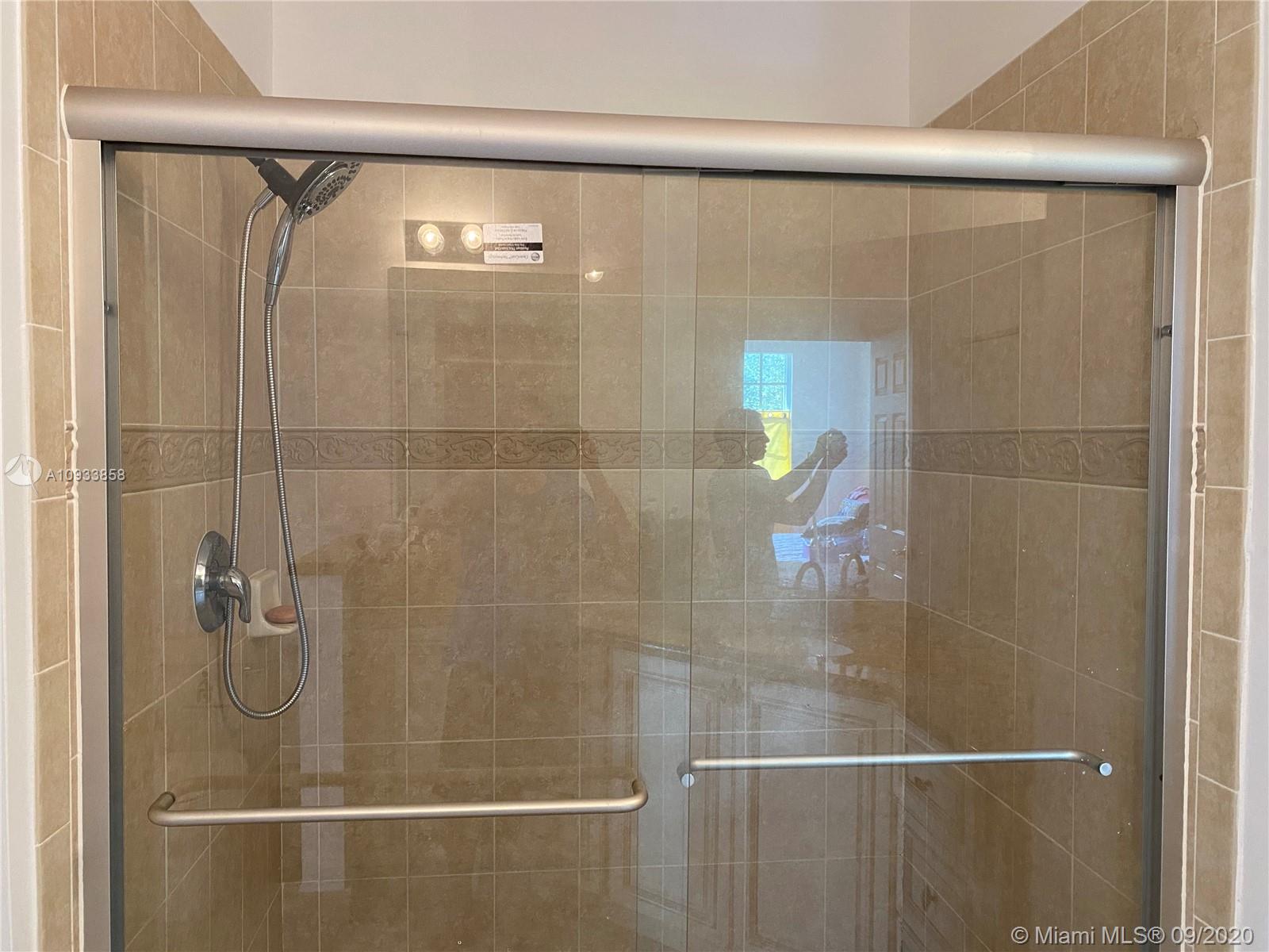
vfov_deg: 53.1
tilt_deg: -2.9
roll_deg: -0.3
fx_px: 953
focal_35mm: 26
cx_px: 634
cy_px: 476
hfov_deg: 67.3
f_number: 1.8
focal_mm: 4.25
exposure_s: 1/60
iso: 250
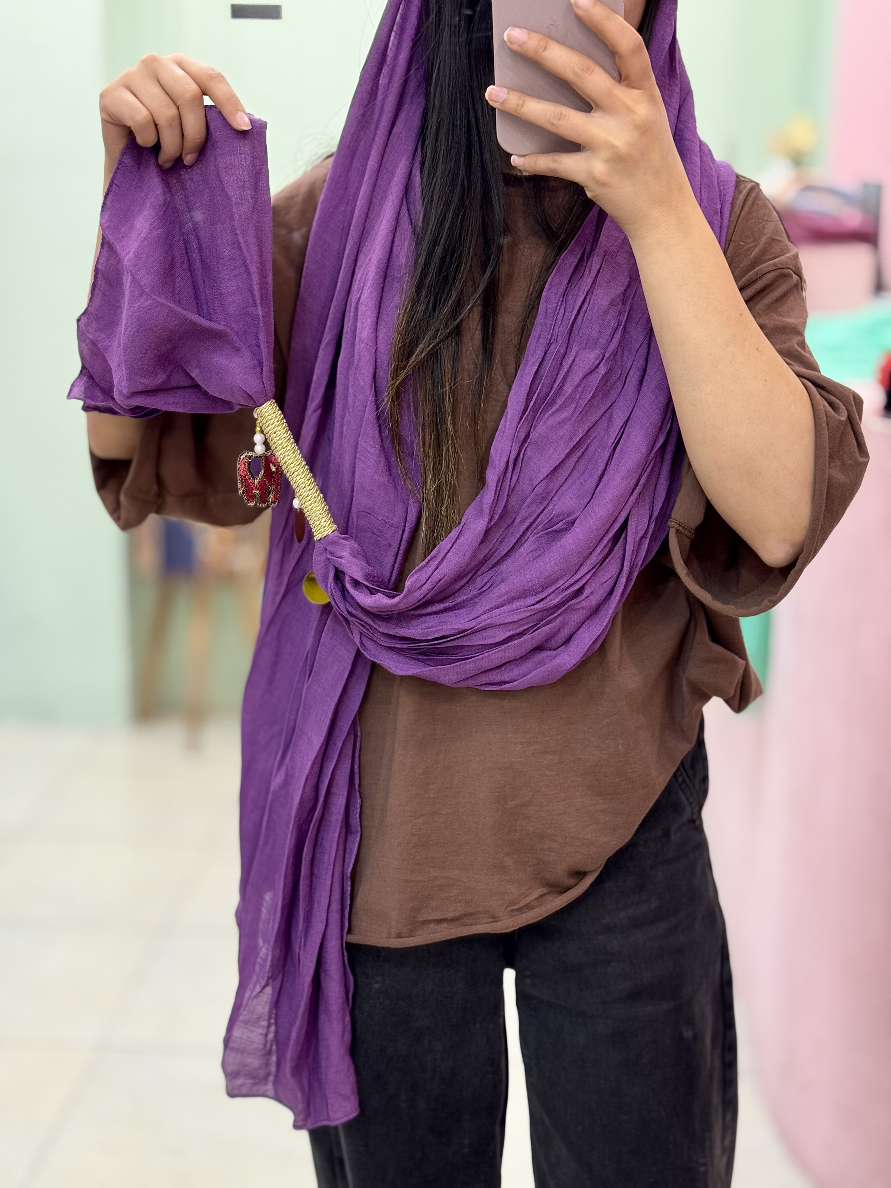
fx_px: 1647
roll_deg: +1.0
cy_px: 594
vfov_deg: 39.7
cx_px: 446
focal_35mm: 48
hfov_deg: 30.3
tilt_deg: -26.5
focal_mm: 6.76
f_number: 1.78
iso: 100
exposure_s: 1/50
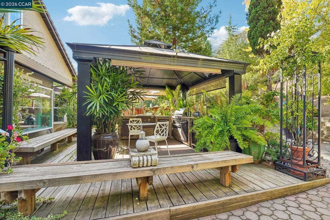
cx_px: 165
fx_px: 147
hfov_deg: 96.8
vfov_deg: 73.7
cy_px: 110
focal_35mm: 16
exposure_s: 1/160
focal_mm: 16
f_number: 8
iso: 640
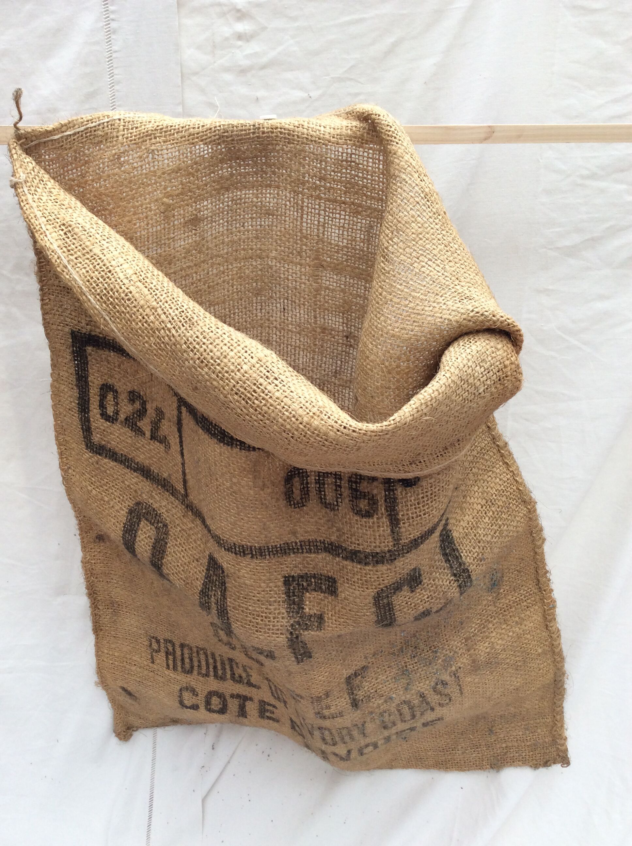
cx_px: 316
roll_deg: +0.5
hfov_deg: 44.1
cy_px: 423
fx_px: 781
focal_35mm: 32
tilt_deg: -23.4
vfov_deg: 56.9
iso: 40
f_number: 2.4
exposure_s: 1/50
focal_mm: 3.3
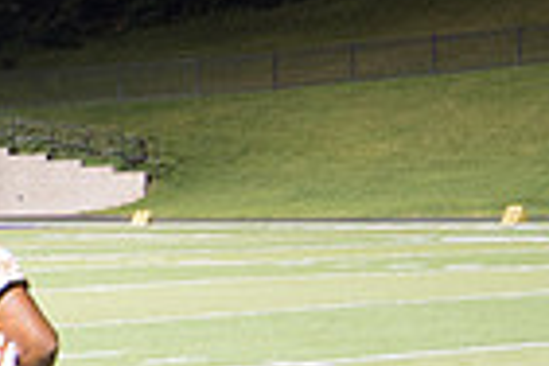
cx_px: -467
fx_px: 3004
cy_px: 471
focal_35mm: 197
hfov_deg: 9.8
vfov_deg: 6.9
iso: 1000
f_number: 5
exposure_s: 1/13
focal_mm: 48
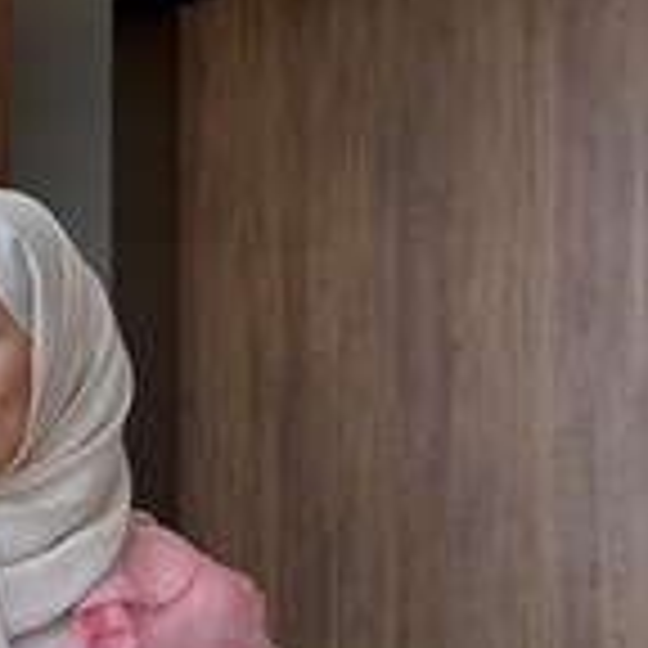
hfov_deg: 26.6
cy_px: 704
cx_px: -9
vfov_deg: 26.1
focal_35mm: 61
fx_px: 1292
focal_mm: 6.76
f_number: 1.78
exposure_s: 1/147
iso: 50
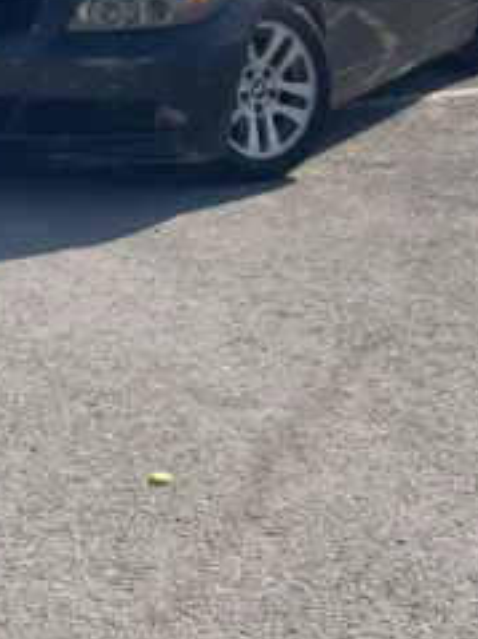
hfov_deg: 16.9
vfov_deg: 22.2
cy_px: 110
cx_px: 150
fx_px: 1603
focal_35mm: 87
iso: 32
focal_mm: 6
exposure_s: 1/2519
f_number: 2
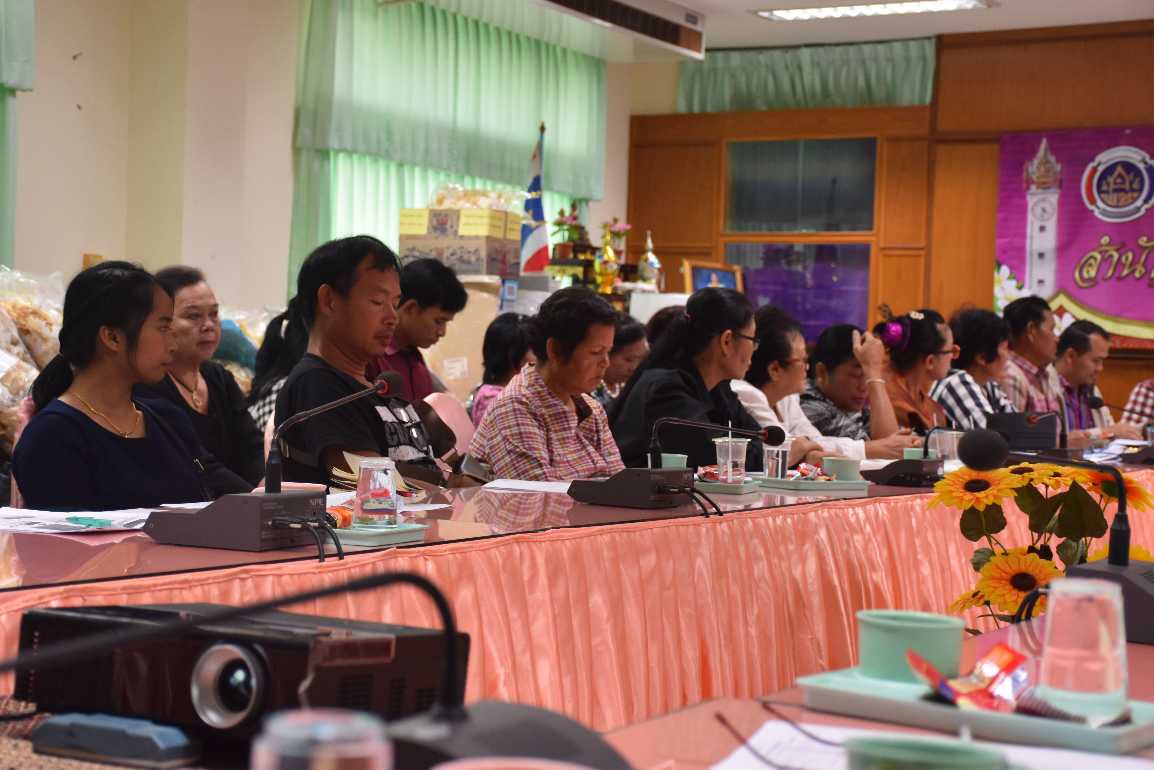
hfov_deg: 31.9
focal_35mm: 63
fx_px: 2019
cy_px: 385
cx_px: 577
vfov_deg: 21.6
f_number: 4.5
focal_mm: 42
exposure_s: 1/60
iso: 1000
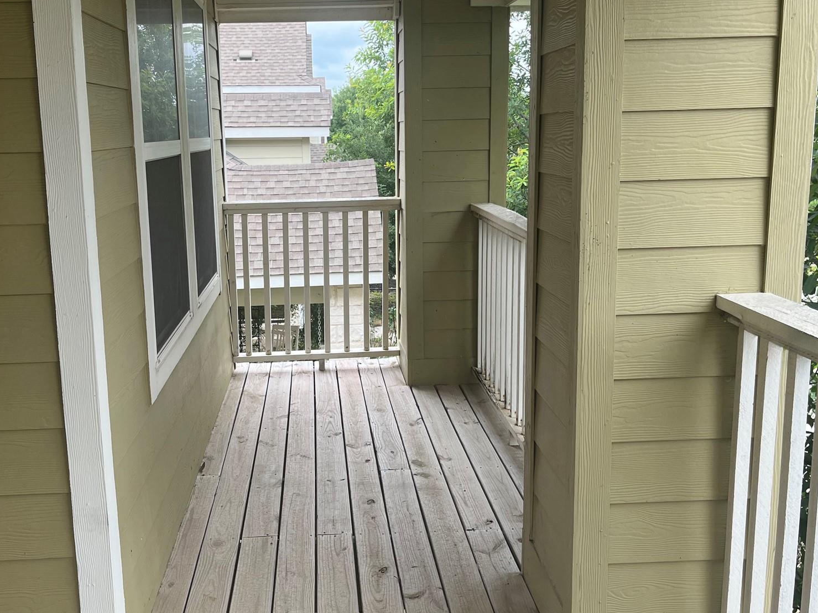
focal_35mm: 36
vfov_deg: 39.6
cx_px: 350
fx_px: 851
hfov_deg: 51.2
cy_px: 262
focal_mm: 5.1
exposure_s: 1/493
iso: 50
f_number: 1.6
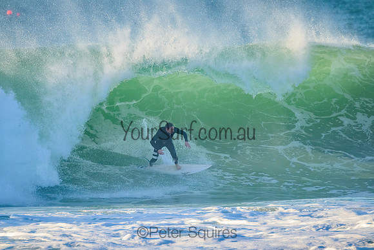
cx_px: 187
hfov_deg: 2.6
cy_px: 125
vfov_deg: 1.7
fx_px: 8313
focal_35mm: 800
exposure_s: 1/1600
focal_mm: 800
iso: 4000
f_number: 11
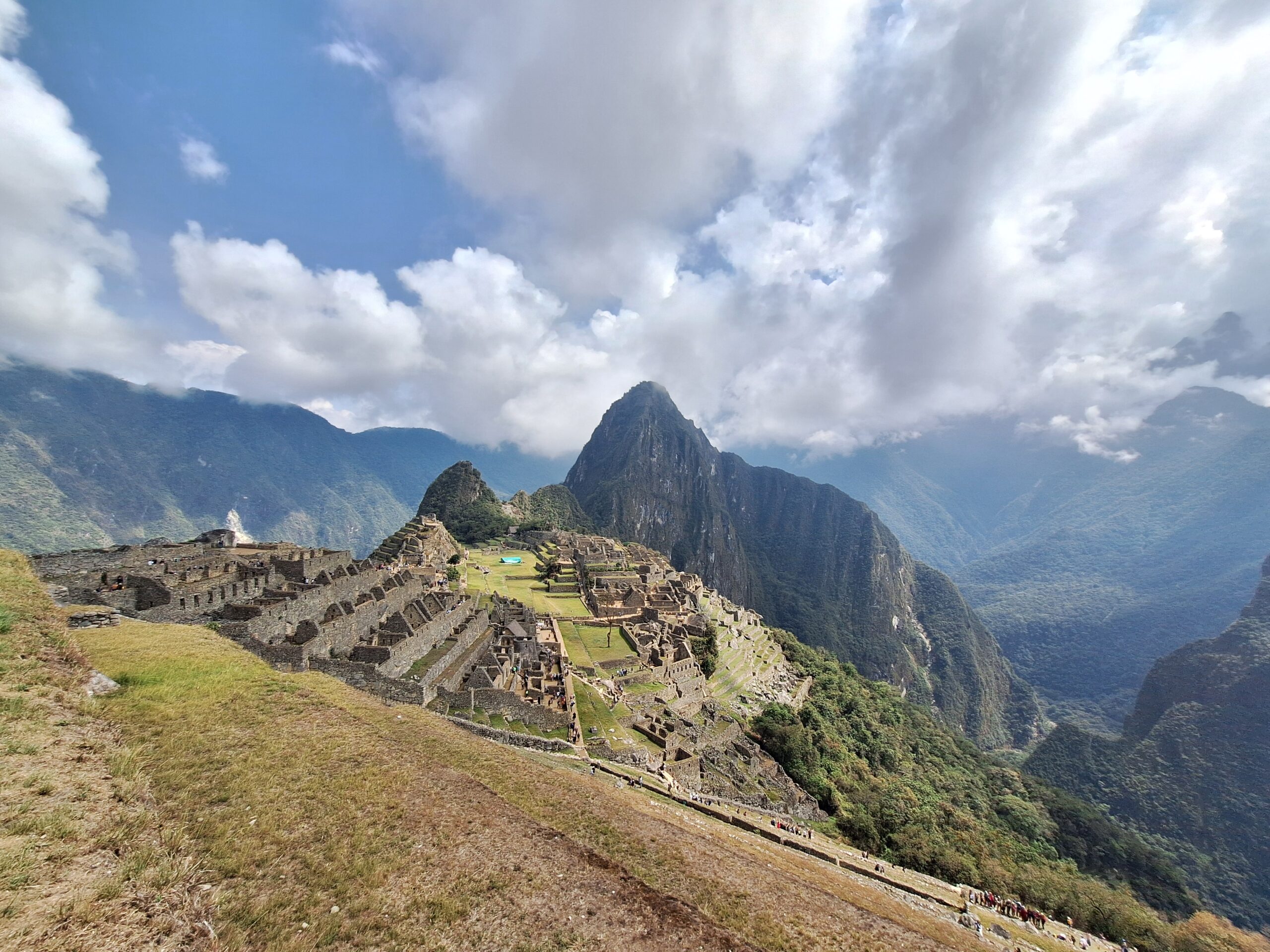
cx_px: 635
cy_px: 476
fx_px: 477
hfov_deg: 106.2
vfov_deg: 89.9
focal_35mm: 13
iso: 40
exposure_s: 1/2625
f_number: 2.2
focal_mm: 1.74
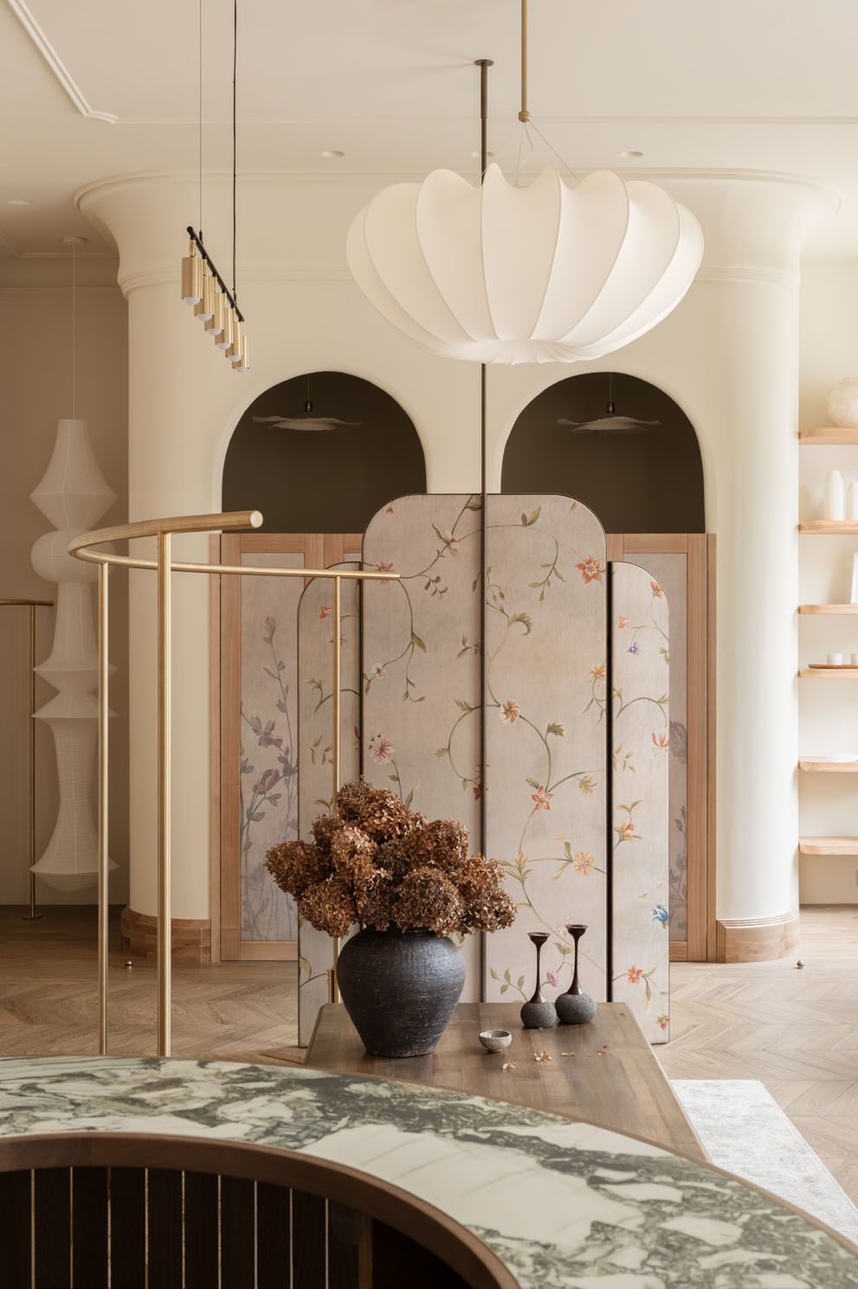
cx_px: 429
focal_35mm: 44
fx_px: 1575
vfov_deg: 44.5
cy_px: 644
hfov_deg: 30.5
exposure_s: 1/5
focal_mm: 44
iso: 320
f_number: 10
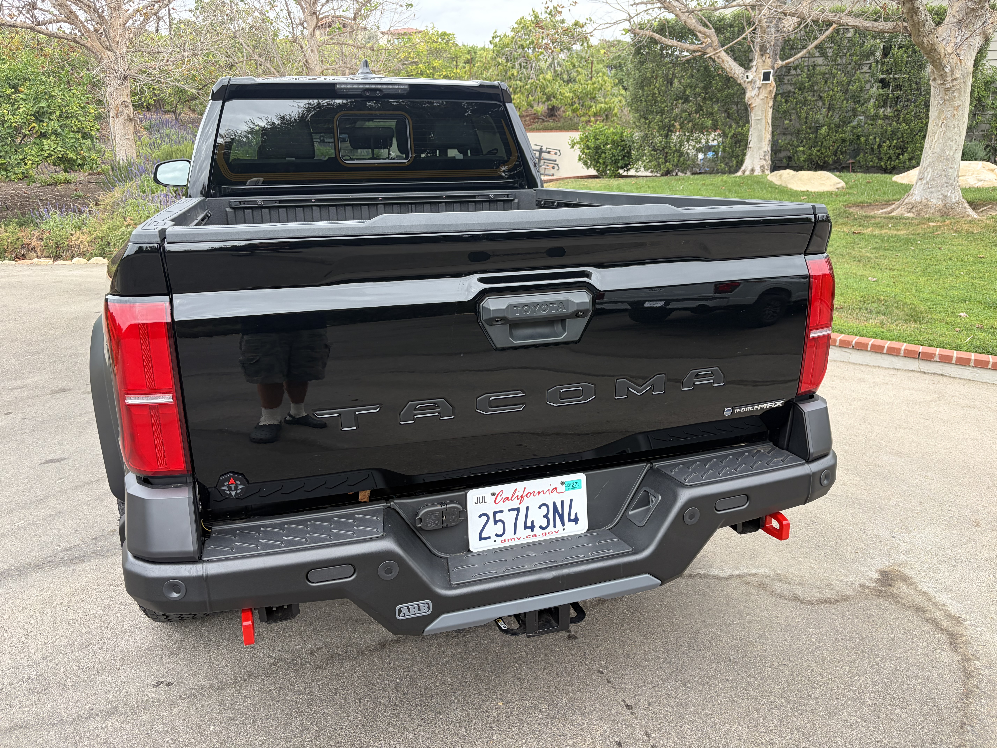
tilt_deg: -13.3
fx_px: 749
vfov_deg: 53.1
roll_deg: -1.4
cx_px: 498
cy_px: 374
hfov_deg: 67.3
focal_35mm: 26
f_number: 1.6
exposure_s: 1/468
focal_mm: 5.96
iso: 50
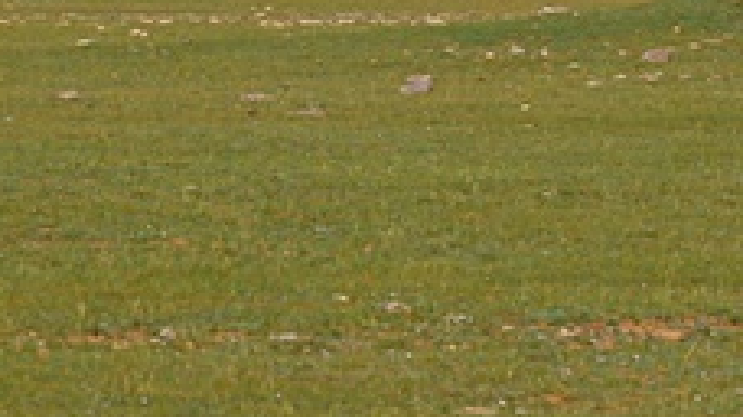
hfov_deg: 4.6
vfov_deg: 2.6
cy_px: 68
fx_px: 9232
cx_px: 903
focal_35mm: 469
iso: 400
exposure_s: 1/2000
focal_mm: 85
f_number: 5.6
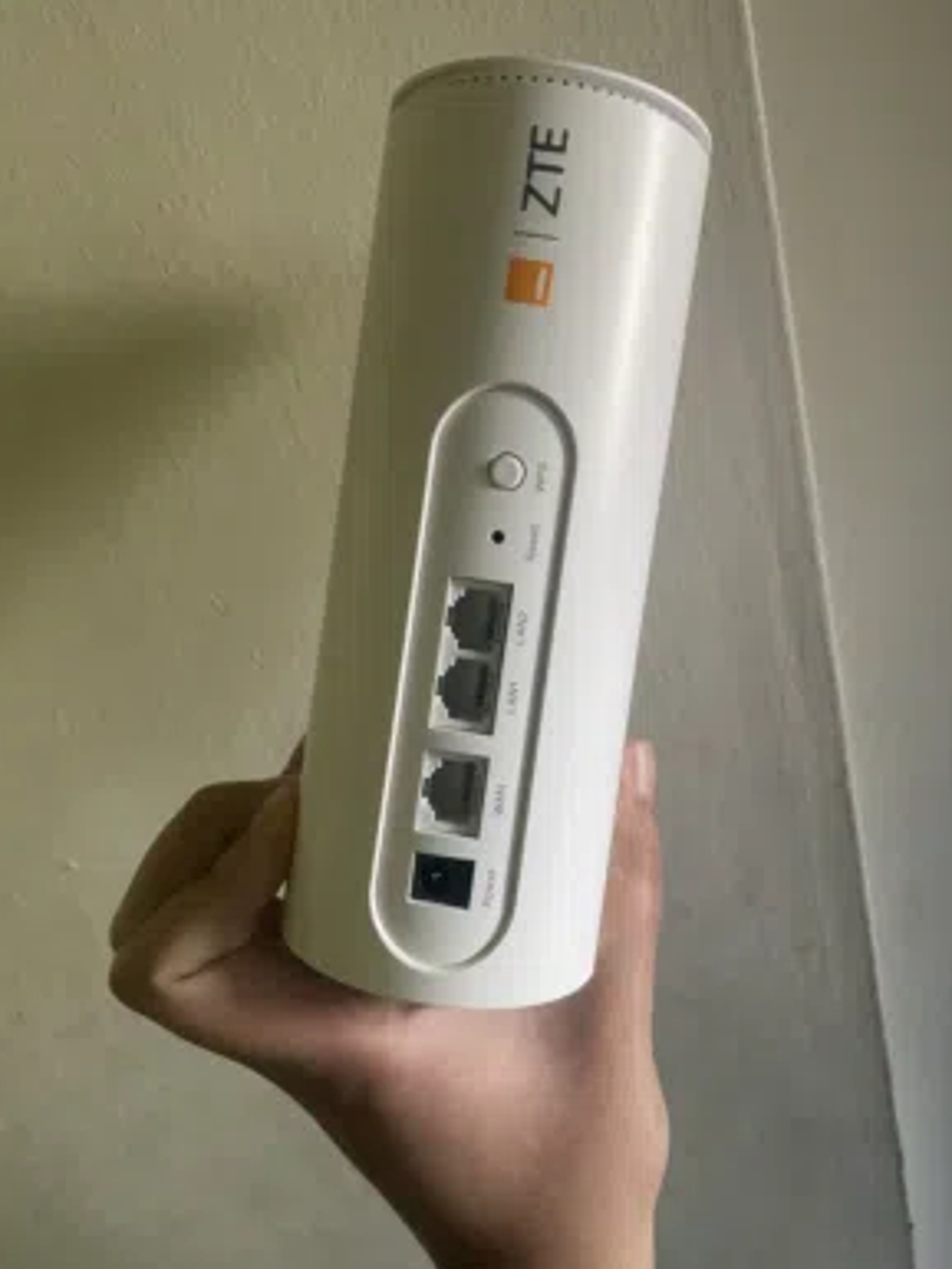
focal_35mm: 27
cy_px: 616
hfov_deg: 51.4
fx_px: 990
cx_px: 468
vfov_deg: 65.3
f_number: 1.8
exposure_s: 1/60
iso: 320
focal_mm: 4.25
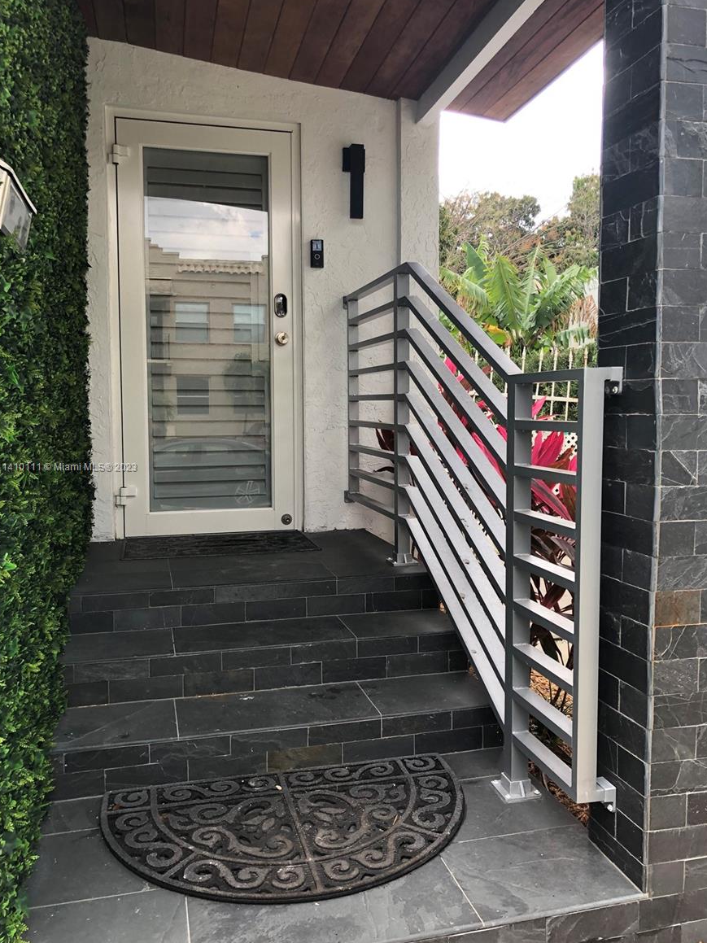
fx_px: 790
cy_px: 468
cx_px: 354
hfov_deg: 48.2
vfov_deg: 61.7
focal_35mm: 29
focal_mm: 4
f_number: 1.8
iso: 32
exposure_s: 1/120
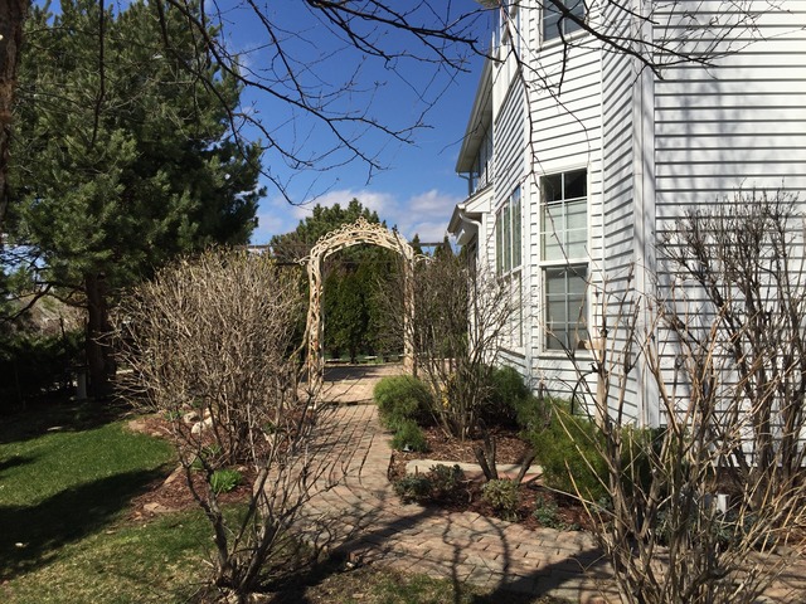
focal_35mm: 29
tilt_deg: +1.1
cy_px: 302
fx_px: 675
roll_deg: +0.1
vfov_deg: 48.2
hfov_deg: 61.7
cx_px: 403
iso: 32
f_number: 2.2
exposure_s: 1/2825
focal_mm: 4.15
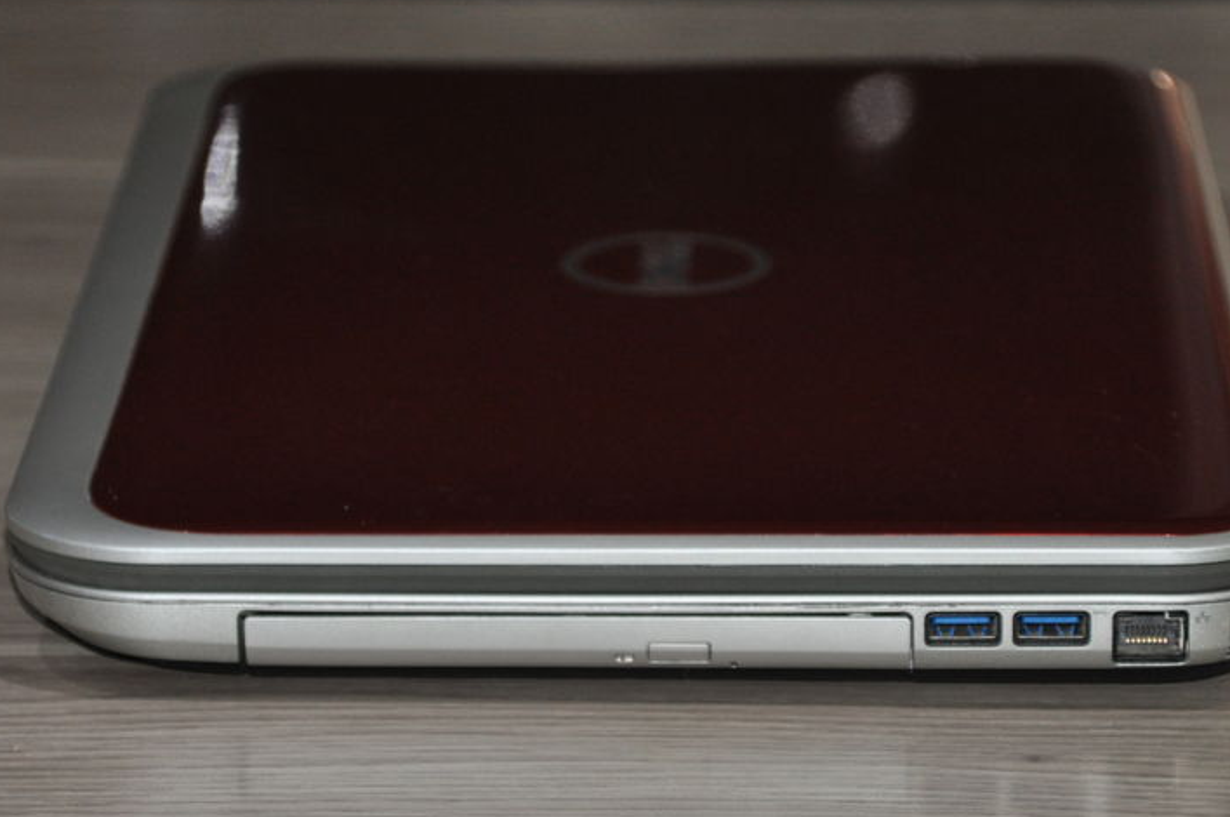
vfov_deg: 7.0
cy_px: 499
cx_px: 683
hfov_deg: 10.6
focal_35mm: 195
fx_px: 6653
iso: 800
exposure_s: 1/60
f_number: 5.6
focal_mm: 92
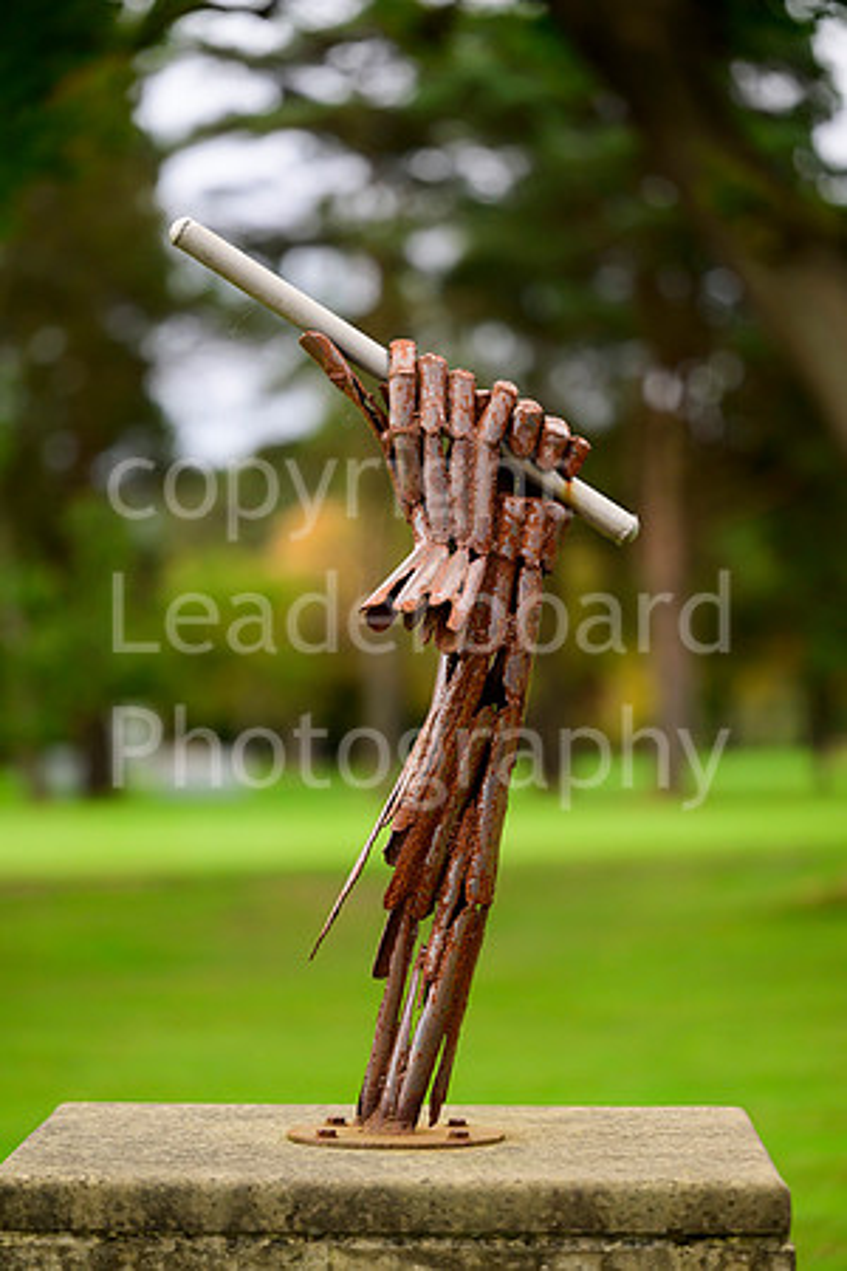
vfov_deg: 16.4
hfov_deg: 11.0
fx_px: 4411
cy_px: 636
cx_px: 424
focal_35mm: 125
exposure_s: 1/1250
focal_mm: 125
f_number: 2.8
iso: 1250
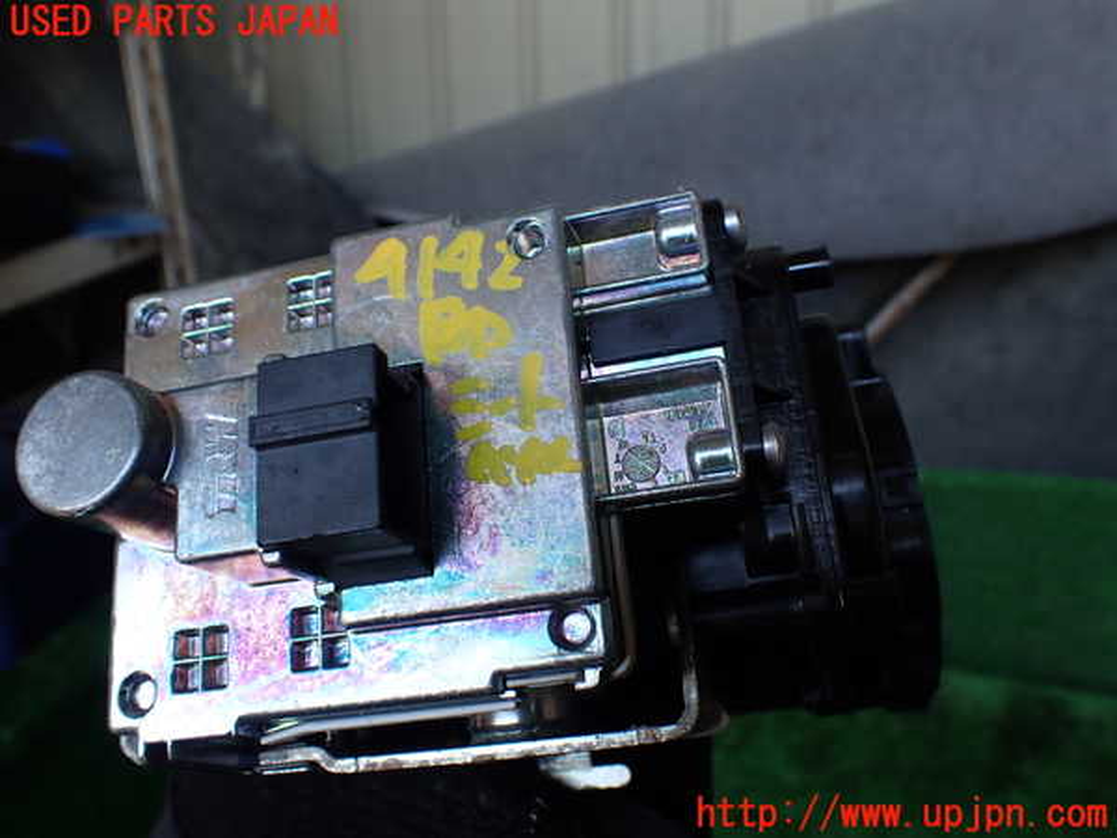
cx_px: 558
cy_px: 419
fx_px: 968
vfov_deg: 46.8
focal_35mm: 30
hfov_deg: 60.0
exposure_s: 1/250
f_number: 3.2
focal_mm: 5.4
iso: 100
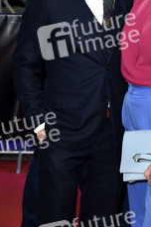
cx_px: 117
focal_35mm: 147
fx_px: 928
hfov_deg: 9.3
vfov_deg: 14.0
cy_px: 86
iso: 400
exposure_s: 1/160
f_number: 6.3
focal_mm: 56
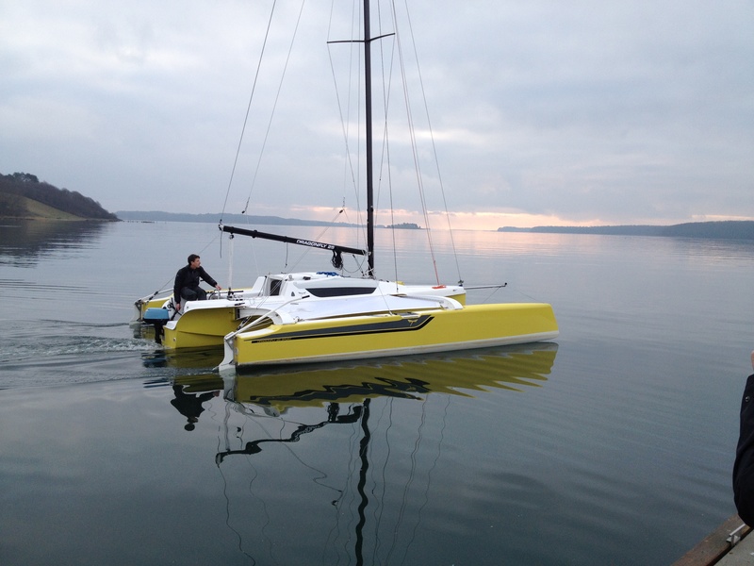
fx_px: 762
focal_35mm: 35
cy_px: 283
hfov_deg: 52.6
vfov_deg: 40.7
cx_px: 377
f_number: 2.4
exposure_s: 1/249
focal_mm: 4.28
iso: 50
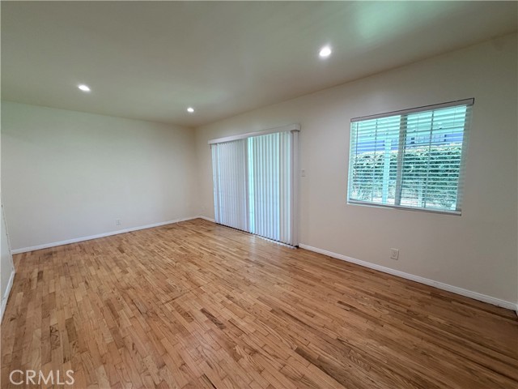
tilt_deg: -7.2
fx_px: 209
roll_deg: +1.1
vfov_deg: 85.7
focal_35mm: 14
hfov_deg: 102.1
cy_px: 194
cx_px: 259
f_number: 2.2
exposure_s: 1/120
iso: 250
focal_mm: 2.22
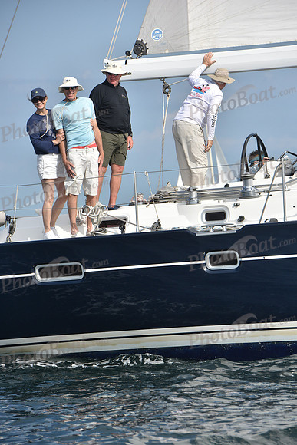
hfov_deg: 6.9
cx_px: 148
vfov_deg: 10.3
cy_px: 222
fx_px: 2473
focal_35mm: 200
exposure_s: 1/1250
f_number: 9
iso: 320
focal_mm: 200
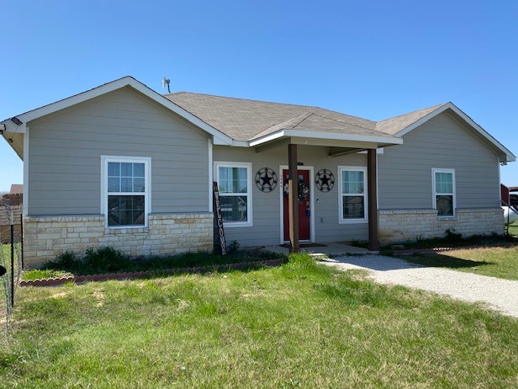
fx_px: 404
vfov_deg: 51.3
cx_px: 257
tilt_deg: +2.4
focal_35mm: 27
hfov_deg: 65.3
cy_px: 189
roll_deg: +0.2
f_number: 1.8
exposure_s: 1/2222
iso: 32
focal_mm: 4.25
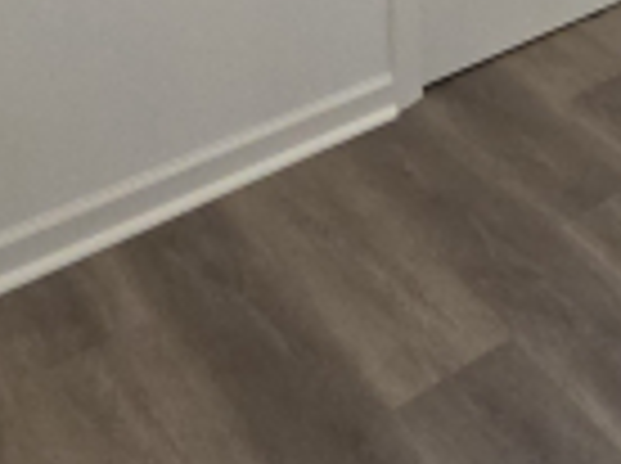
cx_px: 1024
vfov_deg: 16.5
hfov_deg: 22.6
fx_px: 1128
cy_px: -509
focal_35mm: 63
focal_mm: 2.2
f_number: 2.2
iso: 160
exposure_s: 1/120
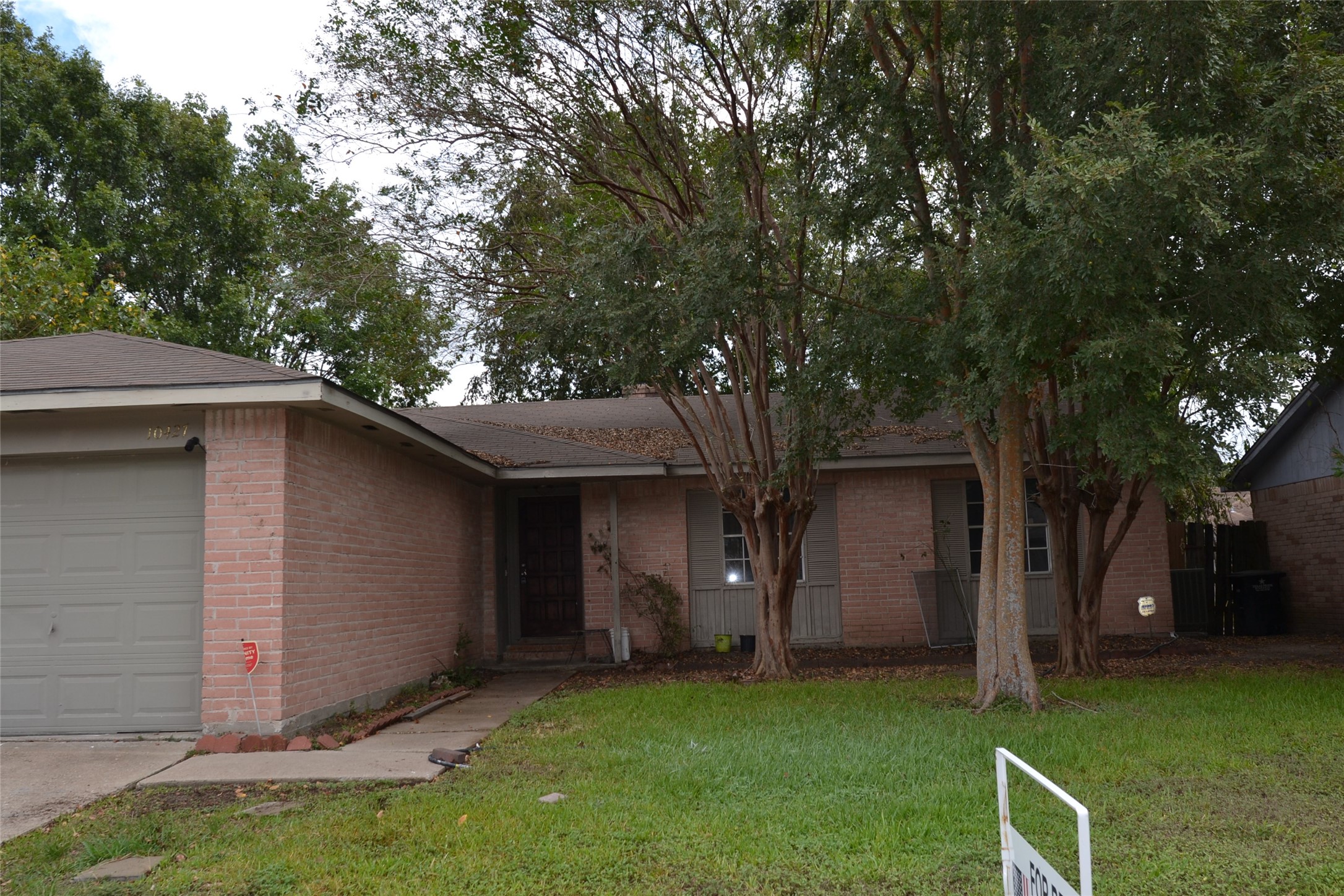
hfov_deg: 61.9
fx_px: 1120
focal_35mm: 30
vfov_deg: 43.6
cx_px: 672
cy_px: 448
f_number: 5.6
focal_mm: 20
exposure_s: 1/200
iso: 100
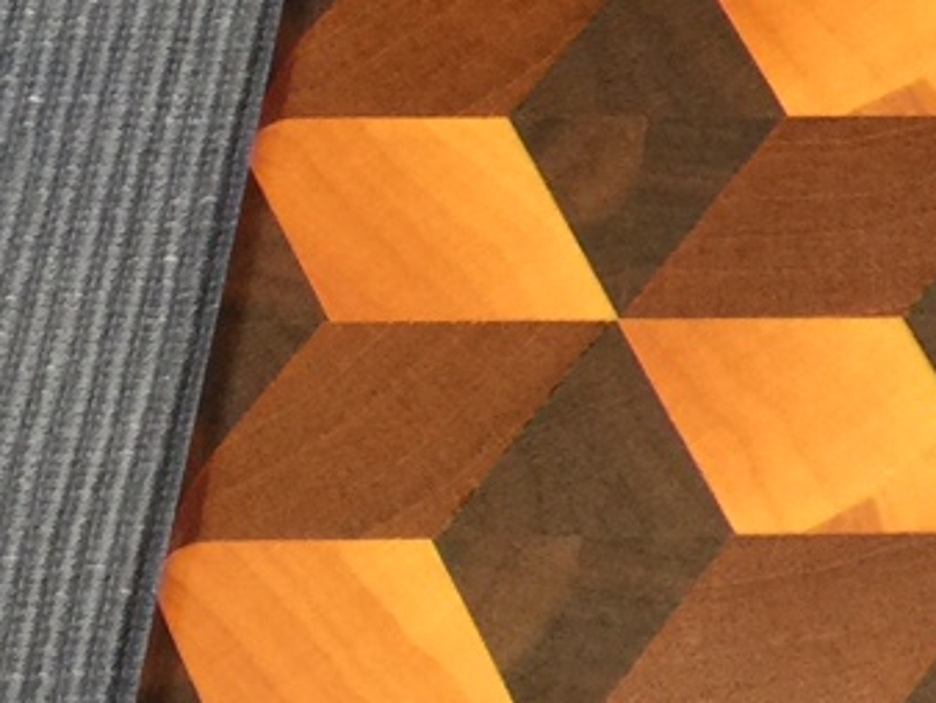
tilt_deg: -55.8
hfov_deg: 12.8
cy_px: 8
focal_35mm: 140
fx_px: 3788
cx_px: 1664
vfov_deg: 10.5
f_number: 2.2
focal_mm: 4.15
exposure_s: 1/15
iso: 40
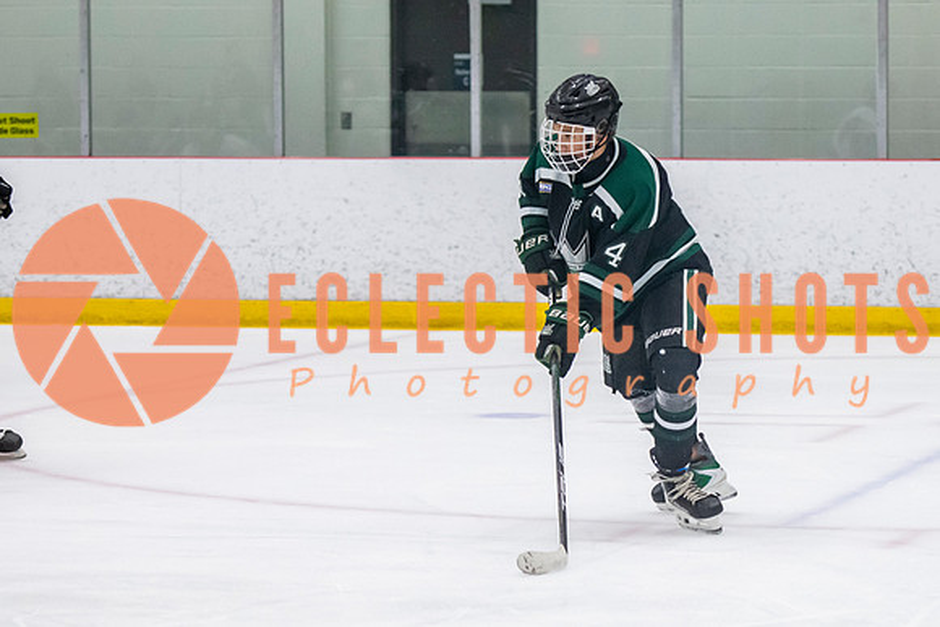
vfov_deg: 7.8
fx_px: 4624
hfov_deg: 11.6
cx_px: 653
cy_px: 370
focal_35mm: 177
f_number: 3.2
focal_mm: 98
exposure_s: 1/640
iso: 3200
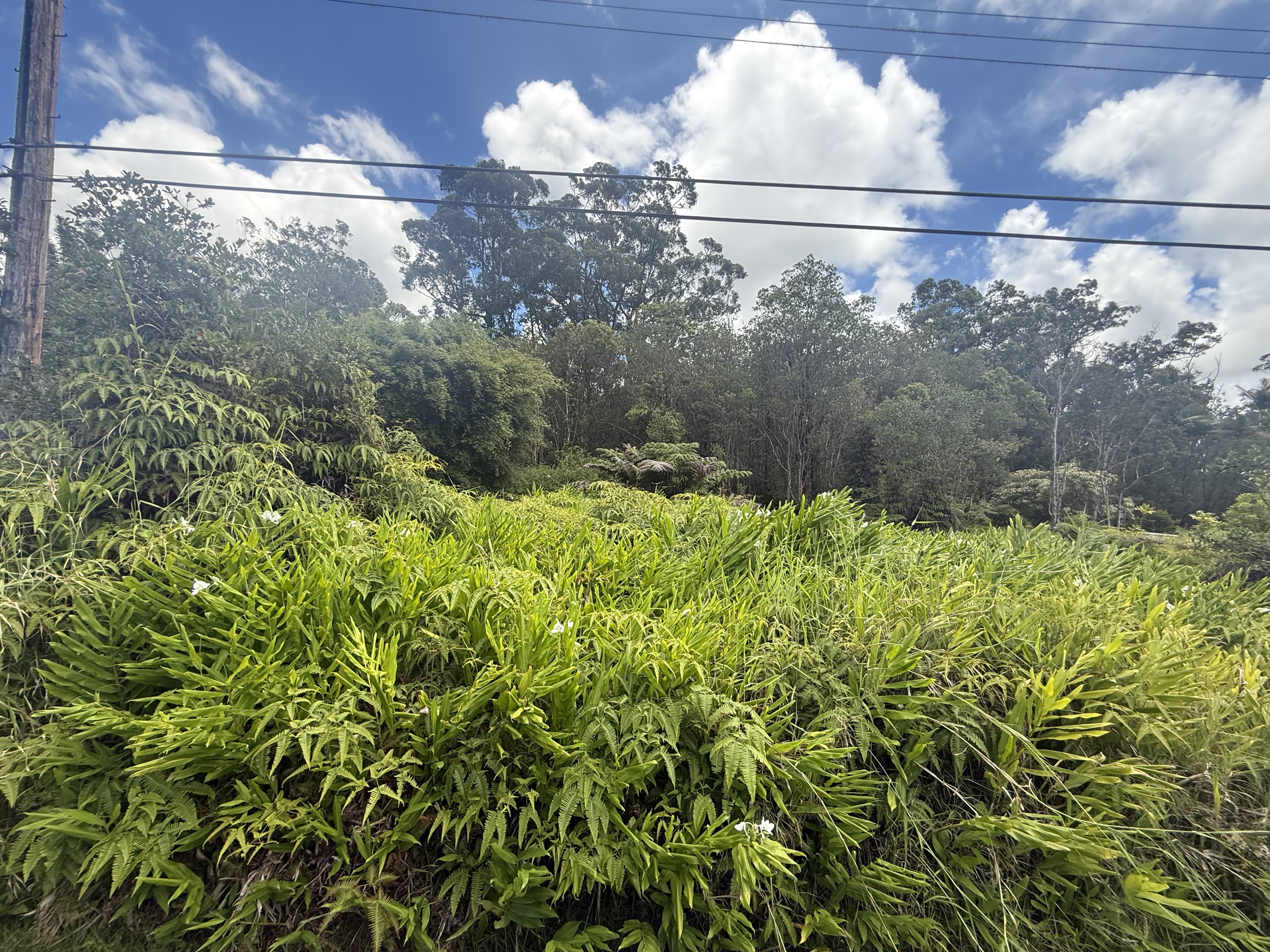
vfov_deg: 85.7
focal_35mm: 14
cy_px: 476
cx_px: 635
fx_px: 514
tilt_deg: +0.9
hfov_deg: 102.1
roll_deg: -0.5
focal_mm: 2.22
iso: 64
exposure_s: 1/596
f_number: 2.2
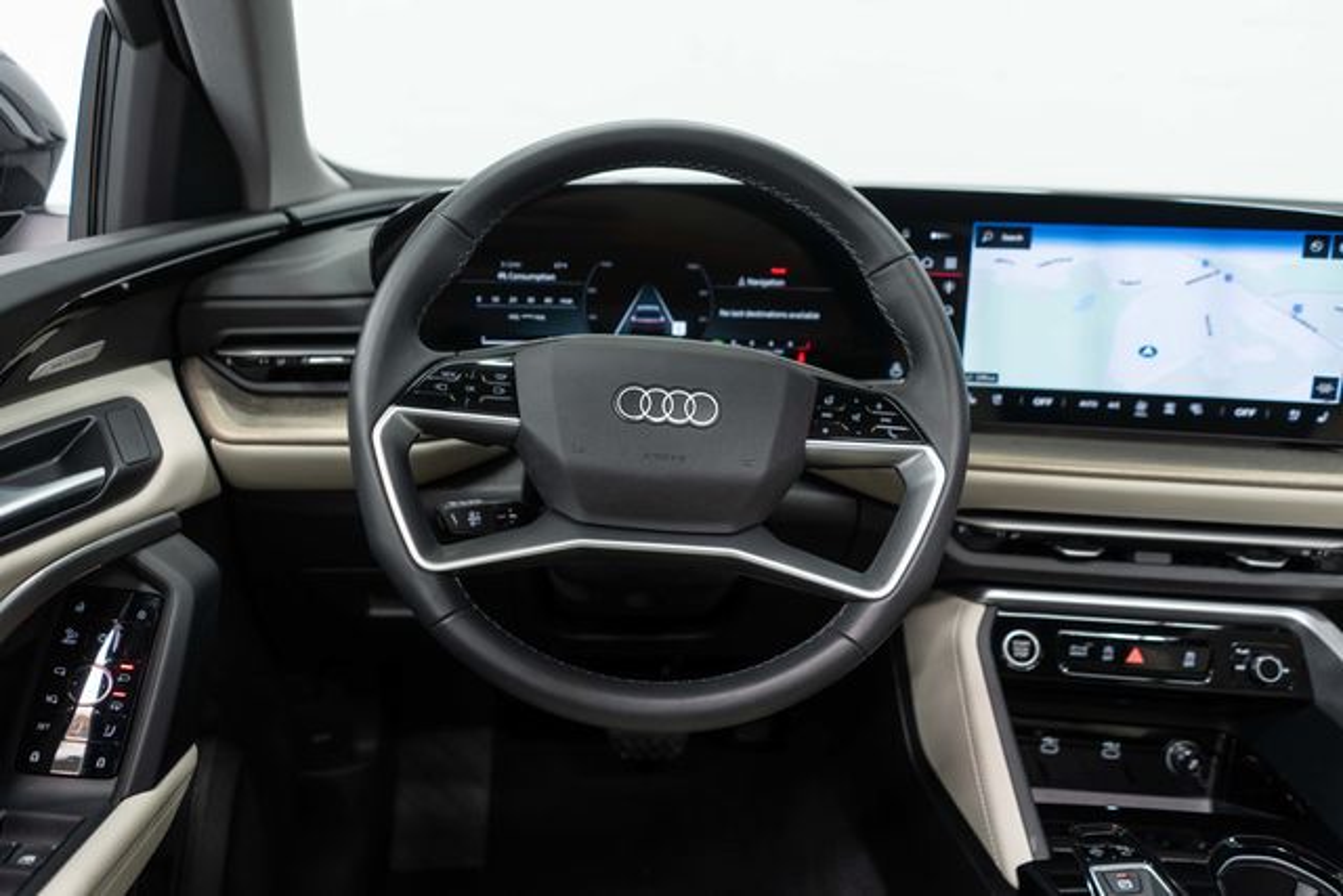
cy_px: 448
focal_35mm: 28
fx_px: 1045
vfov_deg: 46.4
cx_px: 672
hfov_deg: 65.5
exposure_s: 1/50
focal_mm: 28
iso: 640
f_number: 3.2
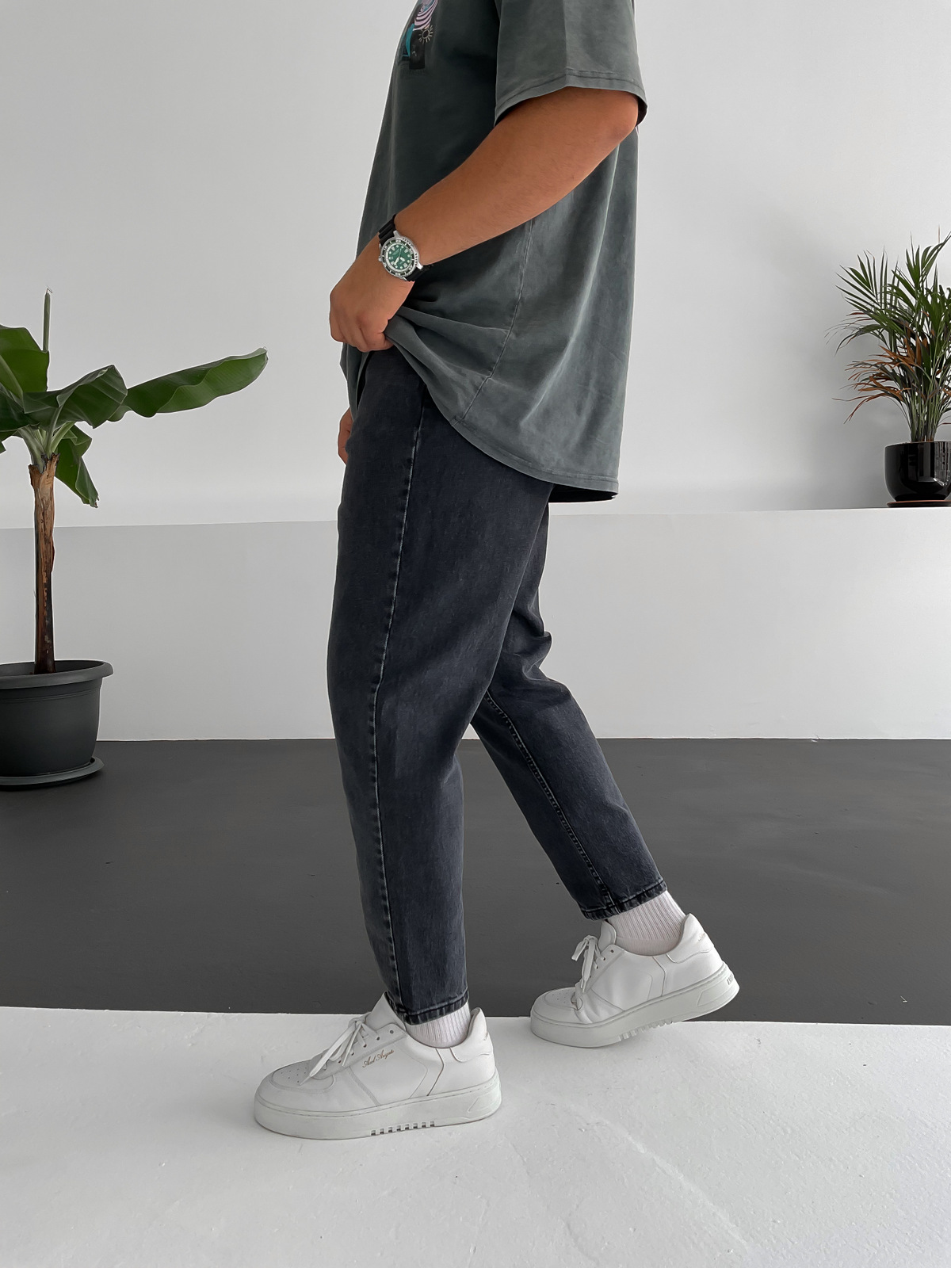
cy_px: 634
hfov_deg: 48.2
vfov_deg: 61.7
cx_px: 476
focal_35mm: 29
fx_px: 1062
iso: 20
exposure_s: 1/120
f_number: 1.8
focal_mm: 3
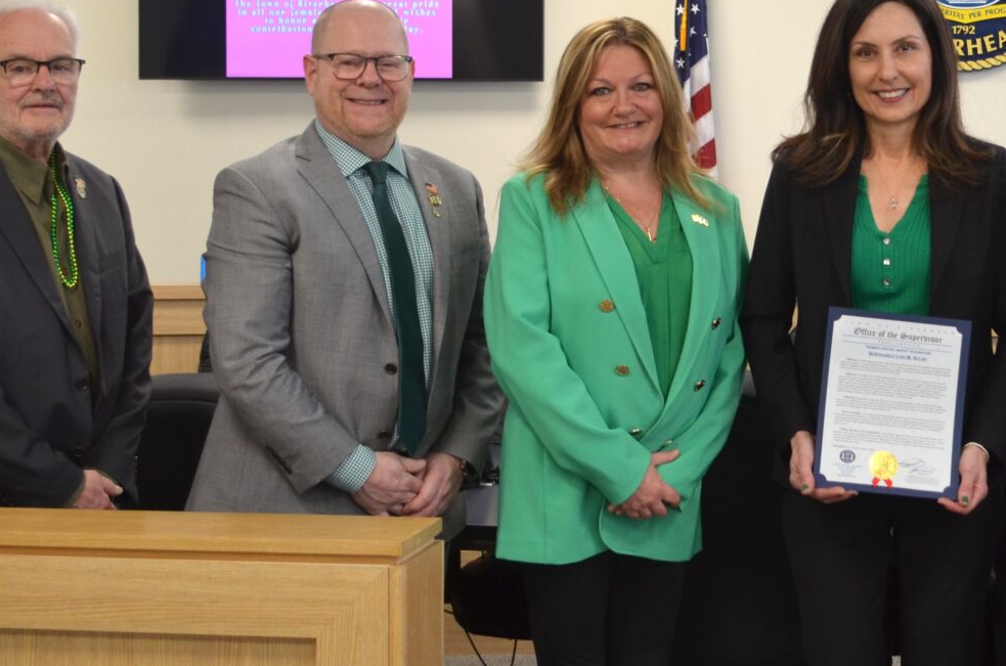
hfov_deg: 26.5
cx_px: 805
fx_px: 2091
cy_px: 175
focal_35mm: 75
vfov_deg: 18.0
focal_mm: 24
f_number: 4
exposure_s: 1/60
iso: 450
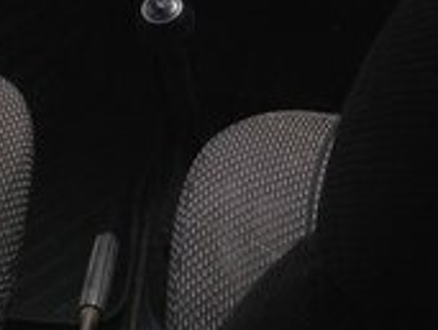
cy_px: -257
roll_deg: +0.8
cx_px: 110
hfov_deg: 15.4
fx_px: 1610
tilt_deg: -33.5
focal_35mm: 127
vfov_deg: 11.0
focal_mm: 4.12
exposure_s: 1/321
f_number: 2.4
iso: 50
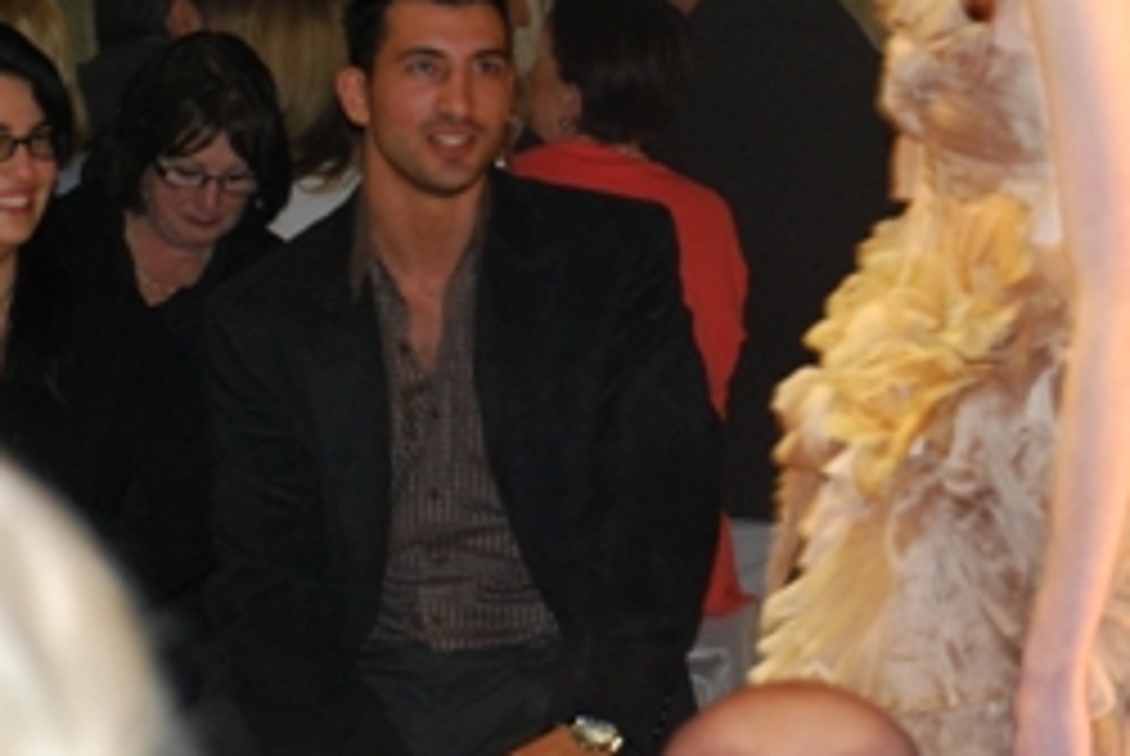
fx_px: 6316
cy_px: -38
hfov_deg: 10.2
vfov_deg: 6.8
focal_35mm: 201
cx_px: 905
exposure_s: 1/60
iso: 720
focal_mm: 62
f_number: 5.3
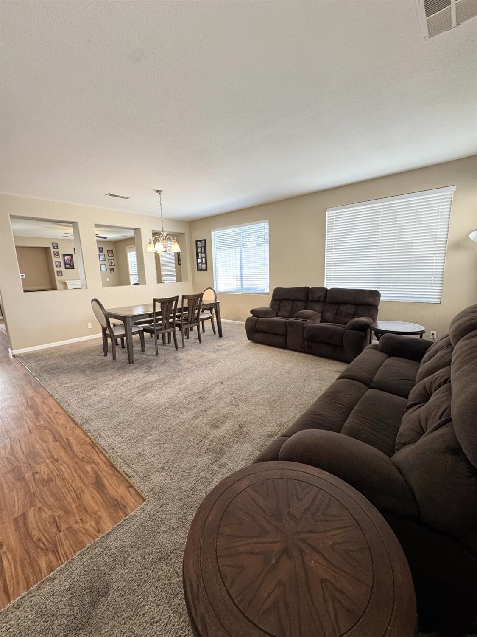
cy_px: 318
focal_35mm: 14
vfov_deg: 102.1
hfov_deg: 85.7
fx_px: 257
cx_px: 238
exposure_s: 1/120
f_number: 2.2
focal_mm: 2.22
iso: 250
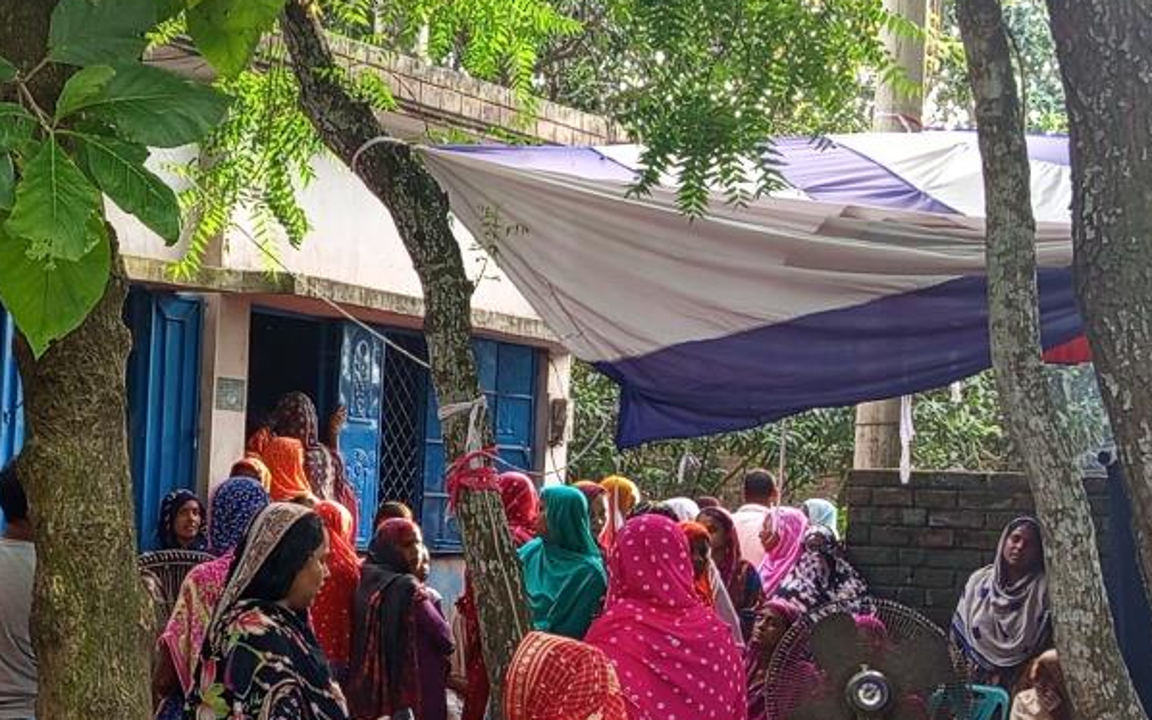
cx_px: 362
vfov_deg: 16.7
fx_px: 2449
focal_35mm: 78
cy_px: 375
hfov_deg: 26.3
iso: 234
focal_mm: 5.24
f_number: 1.7
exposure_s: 1/100
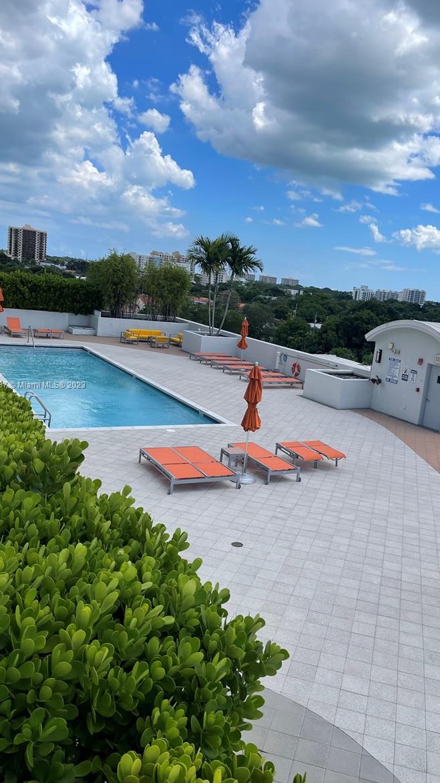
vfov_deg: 66.1
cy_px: 385
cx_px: 264
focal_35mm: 29
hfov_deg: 40.0
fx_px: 602
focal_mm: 5.1
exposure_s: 1/3663
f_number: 1.6
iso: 32
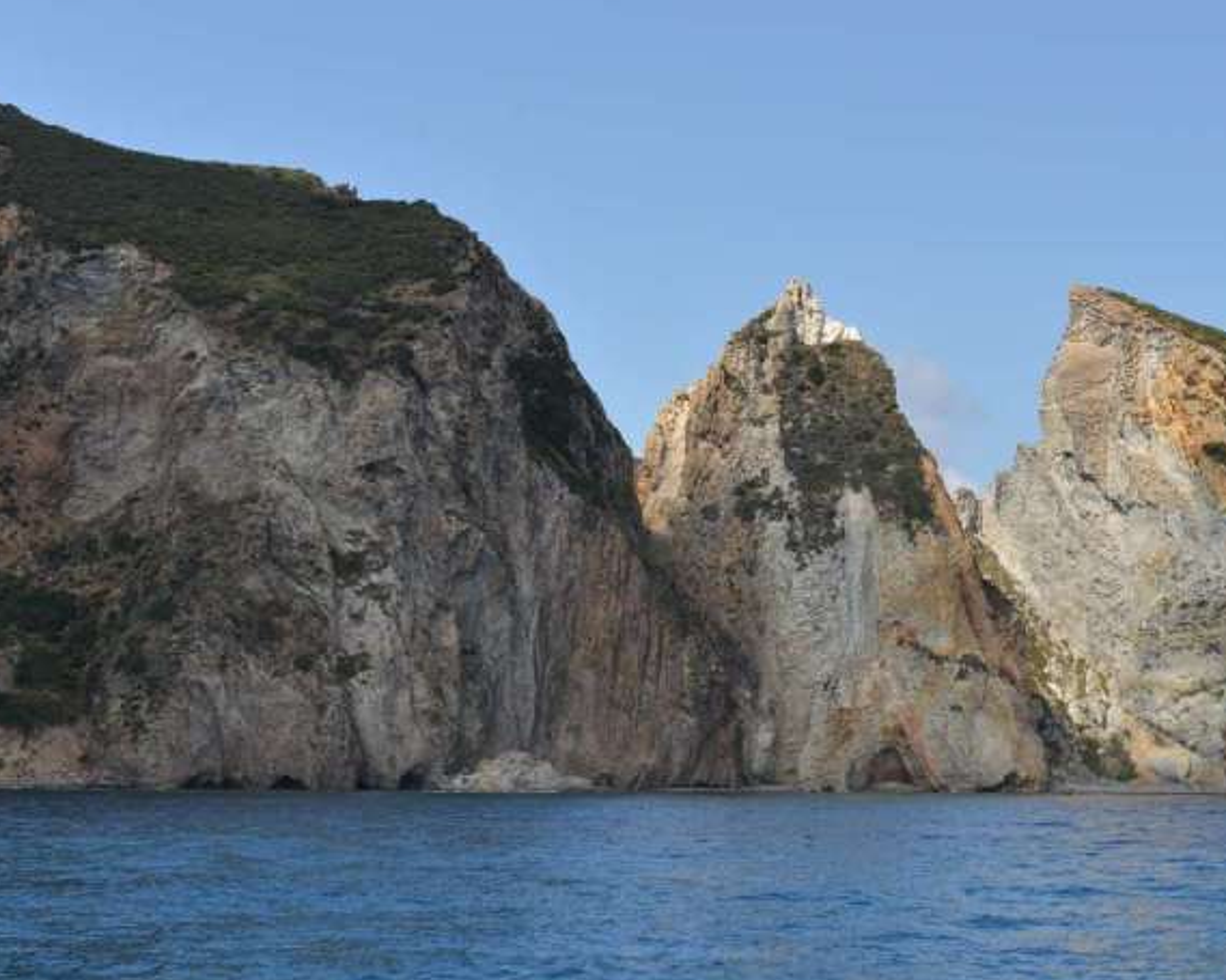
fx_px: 2394
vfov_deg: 23.1
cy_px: 541
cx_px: 741
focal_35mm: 66
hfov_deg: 28.6
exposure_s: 1/200
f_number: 7.1
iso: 125
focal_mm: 50
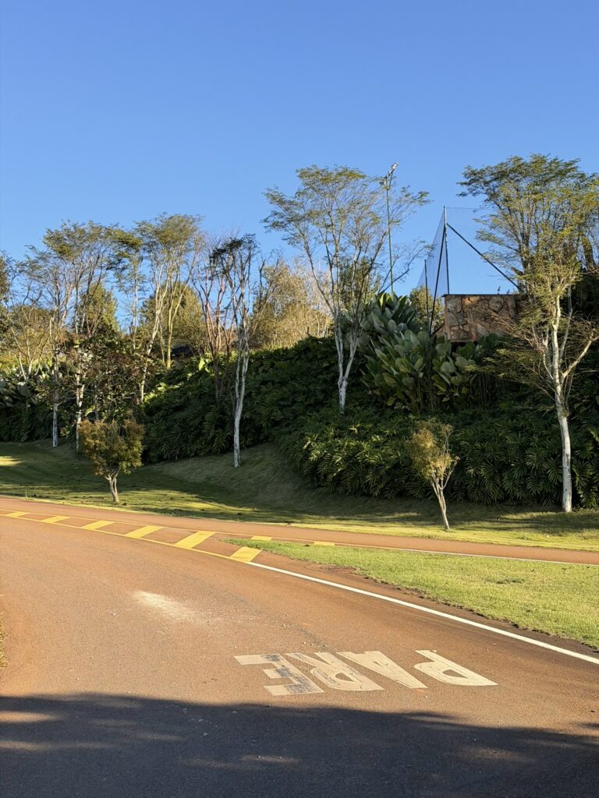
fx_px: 1107
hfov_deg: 30.3
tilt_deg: +0.8
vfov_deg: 39.7
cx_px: 300
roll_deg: -1.9
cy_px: 399
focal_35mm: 48
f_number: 1.78
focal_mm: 6.76
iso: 64
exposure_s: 1/1608
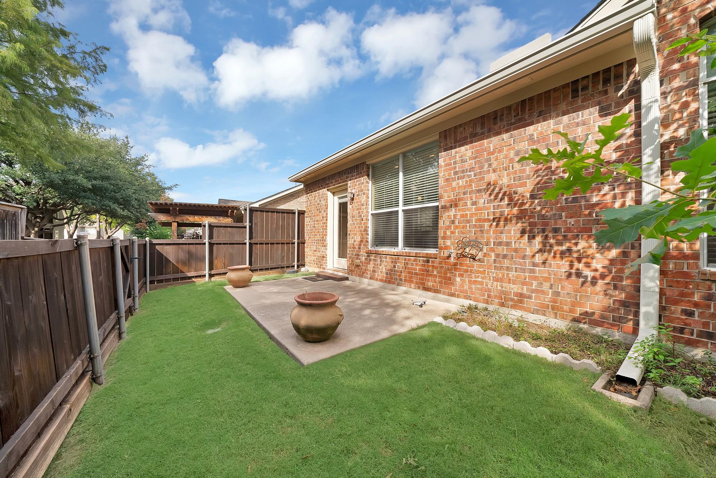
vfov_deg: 90.1
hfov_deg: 112.6
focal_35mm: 12
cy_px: 239
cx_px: 358
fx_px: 239
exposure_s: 1/160
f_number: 9
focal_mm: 12
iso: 640
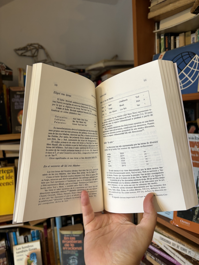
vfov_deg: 67.3
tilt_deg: -6.0
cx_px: 100
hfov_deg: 53.1
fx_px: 199
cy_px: 132
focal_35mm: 26
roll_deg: +1.4
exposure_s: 1/50
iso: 100
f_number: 1.6
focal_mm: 5.96
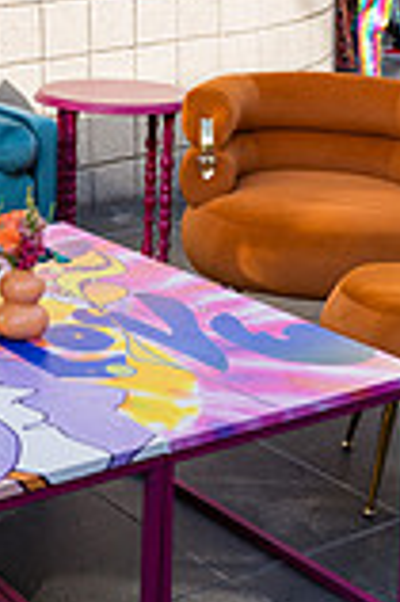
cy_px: 11
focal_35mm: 80
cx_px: -53
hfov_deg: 16.5
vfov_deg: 24.3
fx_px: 1336
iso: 125
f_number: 4
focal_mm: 28
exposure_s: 1/320
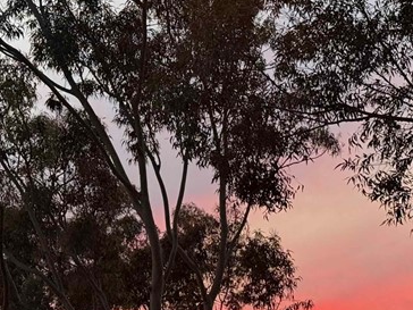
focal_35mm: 135
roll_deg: +3.3
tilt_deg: +11.3
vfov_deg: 11.0
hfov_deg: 14.6
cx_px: 268
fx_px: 1611
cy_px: 194
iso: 320
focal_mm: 6.76
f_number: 1.78
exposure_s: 1/40
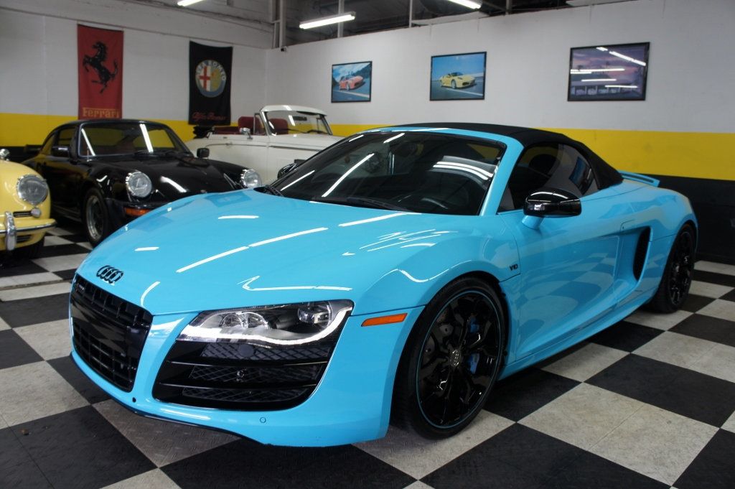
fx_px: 551
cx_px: 368
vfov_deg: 47.9
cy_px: 244
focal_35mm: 27
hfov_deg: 67.4
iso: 200
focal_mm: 18
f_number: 4.5
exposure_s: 1/40
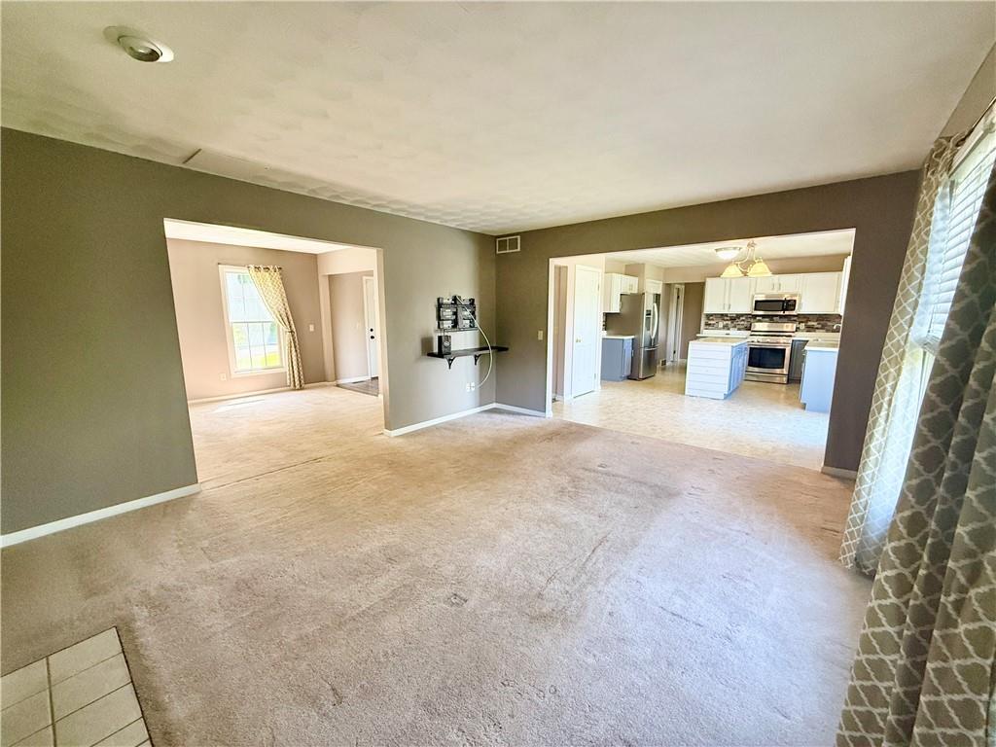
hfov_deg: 102.1
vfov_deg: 85.7
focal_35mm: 14
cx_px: 498
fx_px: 403
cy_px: 374
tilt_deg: -8.6
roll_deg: -0.4
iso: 400
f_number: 2.2
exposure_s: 1/120
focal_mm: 2.22
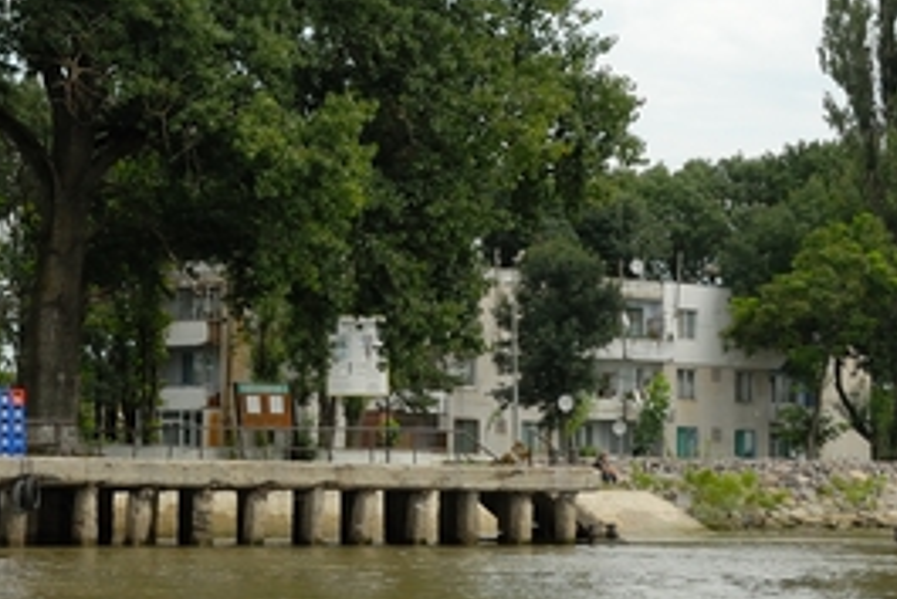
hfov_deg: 17.5
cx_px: 149
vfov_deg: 11.8
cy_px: 244
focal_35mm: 116
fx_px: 2892
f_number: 8
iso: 400
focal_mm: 32
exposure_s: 1/640
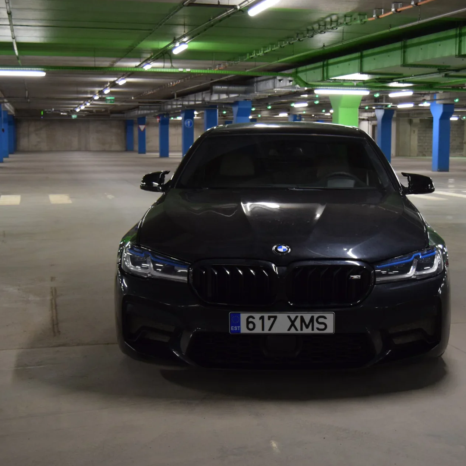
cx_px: 289
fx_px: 883
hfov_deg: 29.4
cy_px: 234
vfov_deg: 29.6
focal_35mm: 58
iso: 2000
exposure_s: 1/60
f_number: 4.2
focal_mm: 30
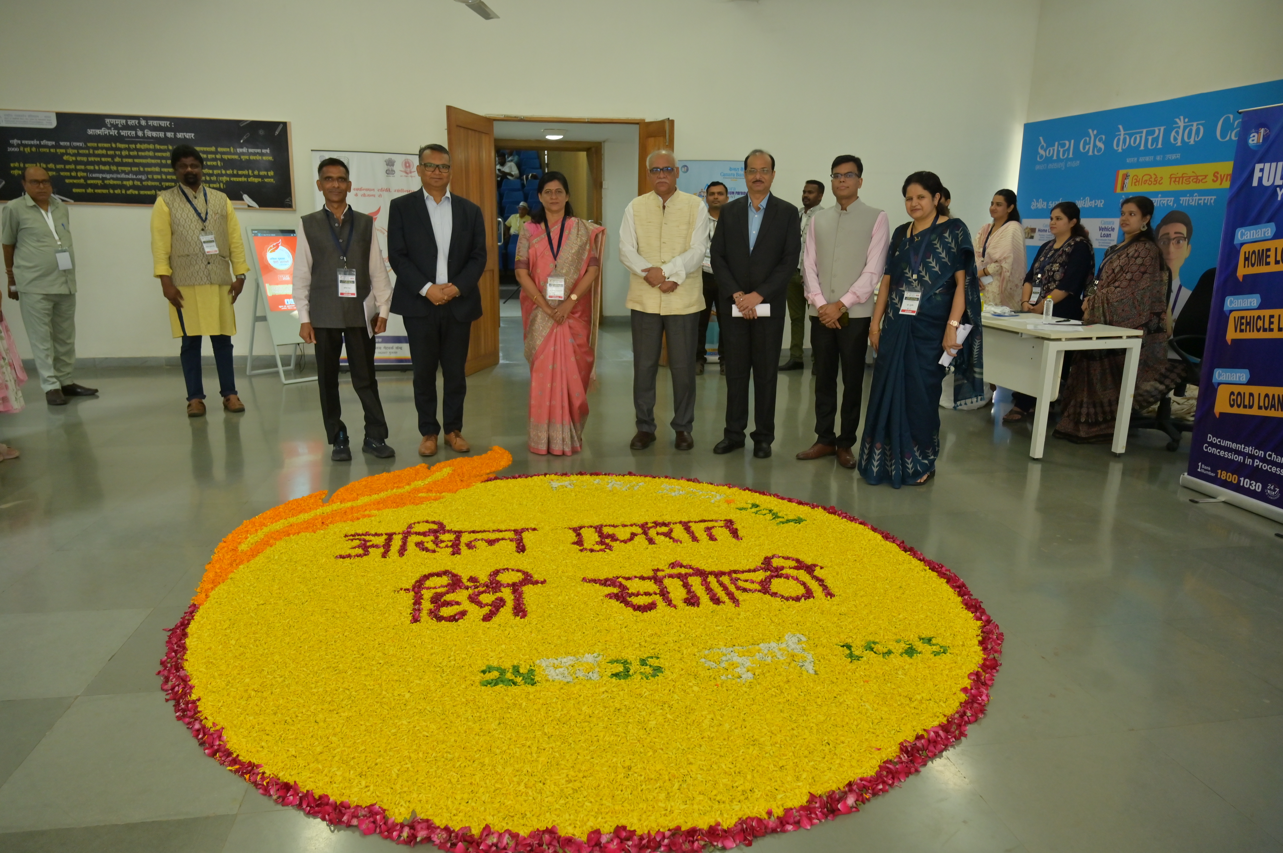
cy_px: 426
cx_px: 642
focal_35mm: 24
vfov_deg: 53.1
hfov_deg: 73.8
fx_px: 855
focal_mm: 24
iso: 1000
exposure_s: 1/125
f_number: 4.5
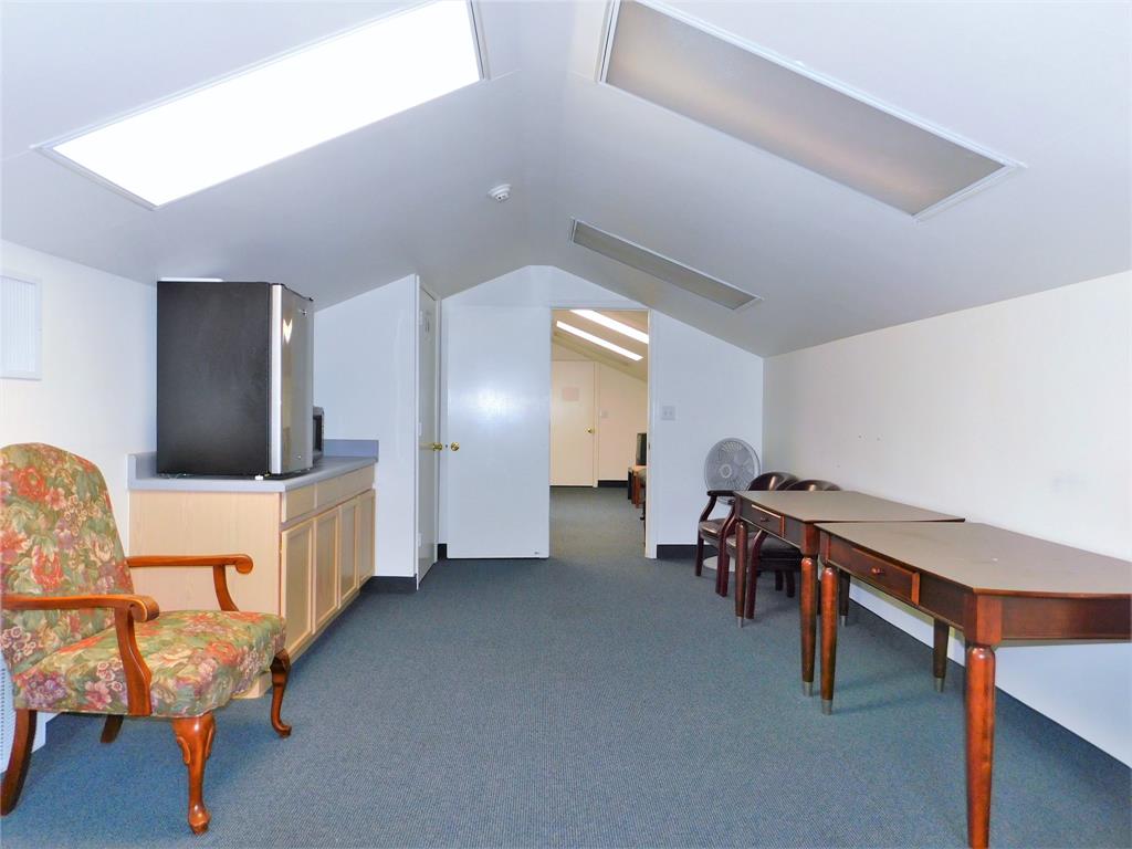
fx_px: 752
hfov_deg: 73.9
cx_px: 566
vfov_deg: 58.9
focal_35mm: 23
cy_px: 424
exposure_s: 1/30
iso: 200
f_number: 3
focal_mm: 4
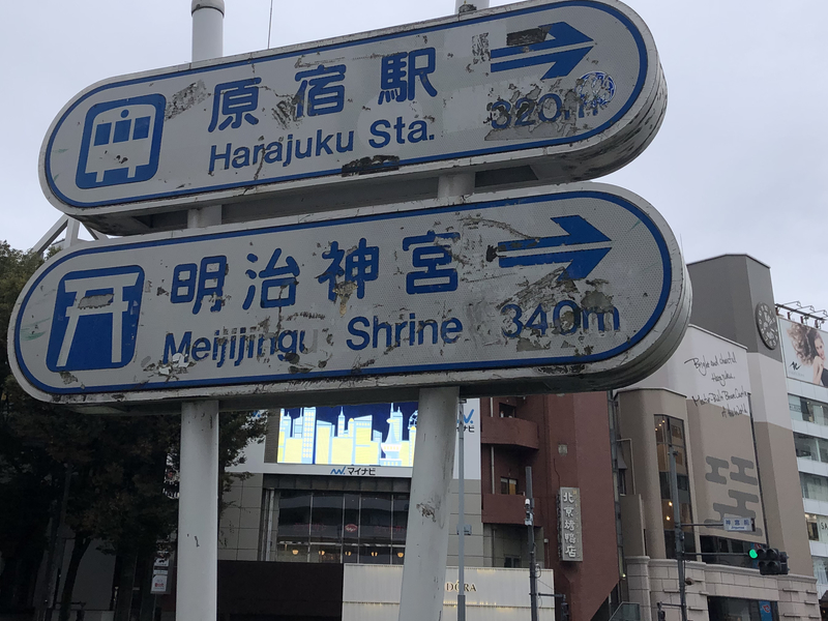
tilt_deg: +23.5
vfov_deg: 33.7
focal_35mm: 42
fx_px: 1005
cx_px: 404
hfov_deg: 44.8
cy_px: 157
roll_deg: -2.0
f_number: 1.8
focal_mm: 3.99
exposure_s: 1/329
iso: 20
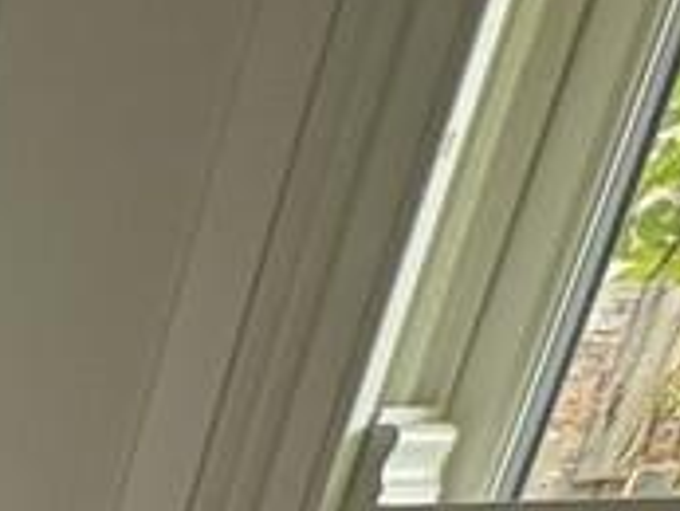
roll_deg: +2.3
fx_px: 1632
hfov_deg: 13.3
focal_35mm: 83
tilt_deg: -23.7
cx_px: -1120
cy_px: 1333
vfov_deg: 12.5
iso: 250
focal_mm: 2.22
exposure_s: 1/60
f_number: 2.2
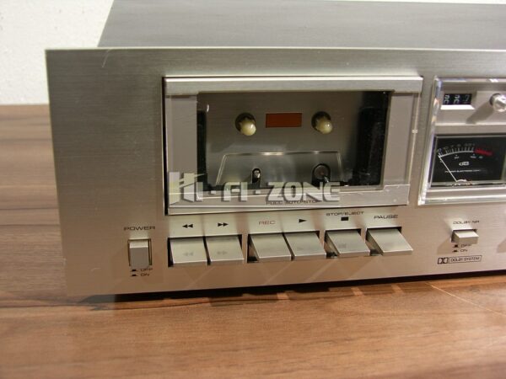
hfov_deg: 46.8
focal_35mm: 40
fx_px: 585
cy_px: 190
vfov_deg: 36.0
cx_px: 253
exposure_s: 1/40
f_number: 2.5
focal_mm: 10.3
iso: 50
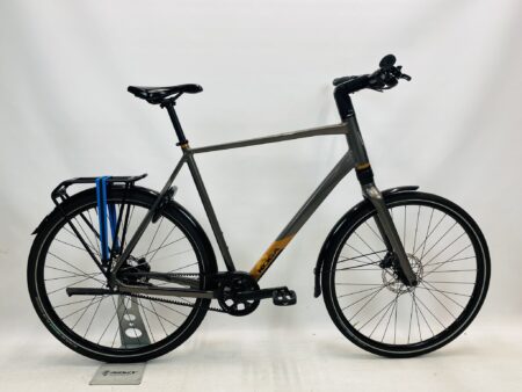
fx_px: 392
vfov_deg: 53.1
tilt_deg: -6.7
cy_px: 196
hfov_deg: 67.3
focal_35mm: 26
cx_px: 261
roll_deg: +0.0
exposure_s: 1/100
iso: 50
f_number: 1.8
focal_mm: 4.25
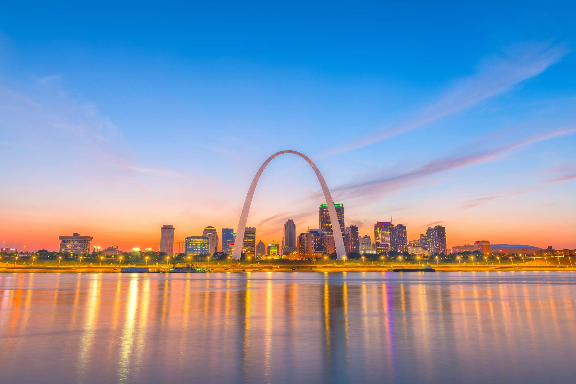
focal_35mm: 24
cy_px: 192
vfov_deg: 53.1
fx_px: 384
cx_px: 288
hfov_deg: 73.7
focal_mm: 24
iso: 64
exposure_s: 30
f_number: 10
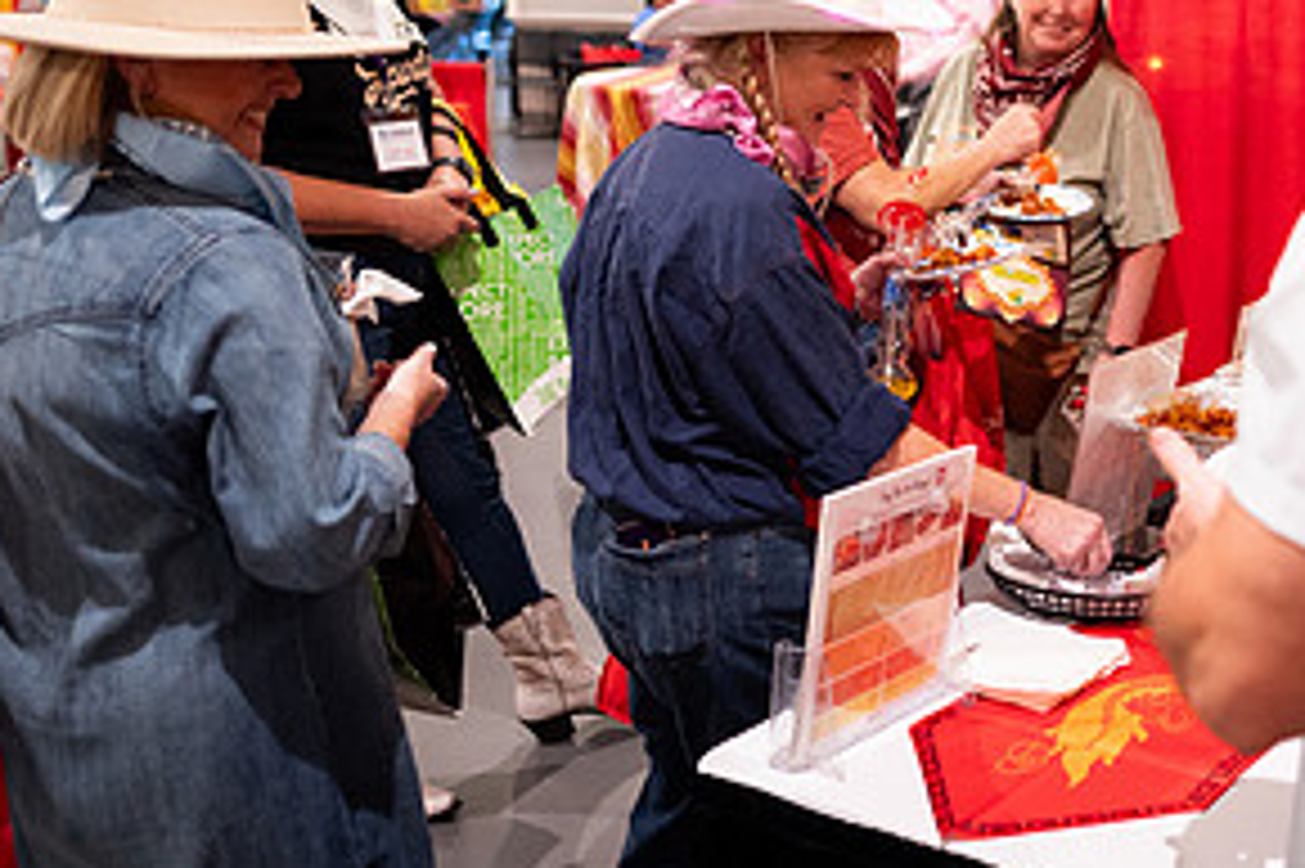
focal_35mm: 48
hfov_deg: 39.6
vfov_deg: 27.6
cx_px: 1030
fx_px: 1739
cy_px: 214
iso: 1250
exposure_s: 1/200
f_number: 1.8
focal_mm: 24
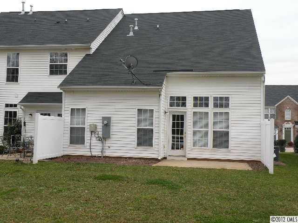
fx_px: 362
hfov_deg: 44.8
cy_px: 112
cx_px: 149
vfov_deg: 34.3
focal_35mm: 42
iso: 64
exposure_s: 1/127
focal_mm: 7.4
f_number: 4.5
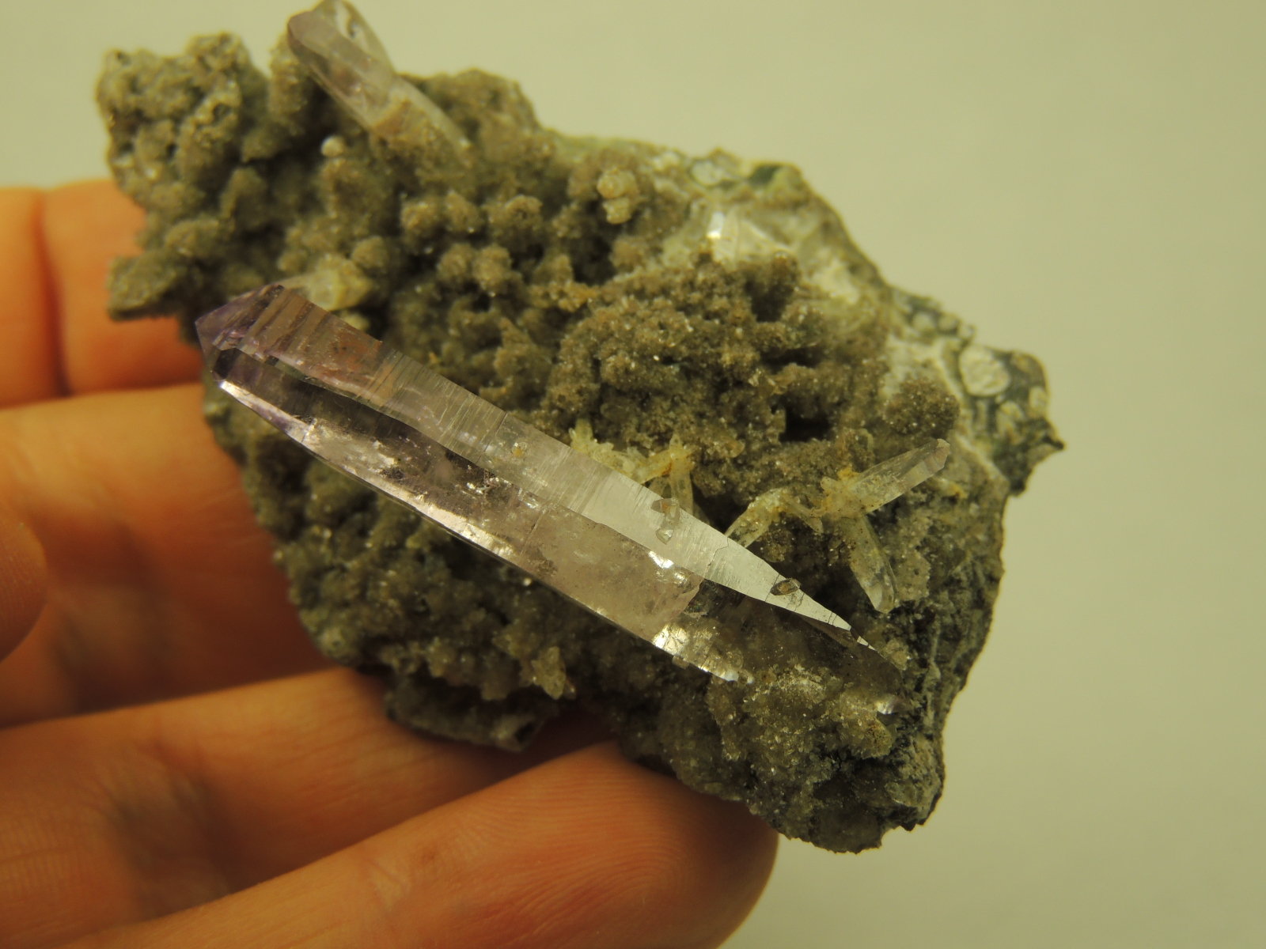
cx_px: 633
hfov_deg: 27.8
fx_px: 2560
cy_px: 474
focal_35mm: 70
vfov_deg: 21.0
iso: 100
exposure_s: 1/500
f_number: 3.9
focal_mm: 12.4
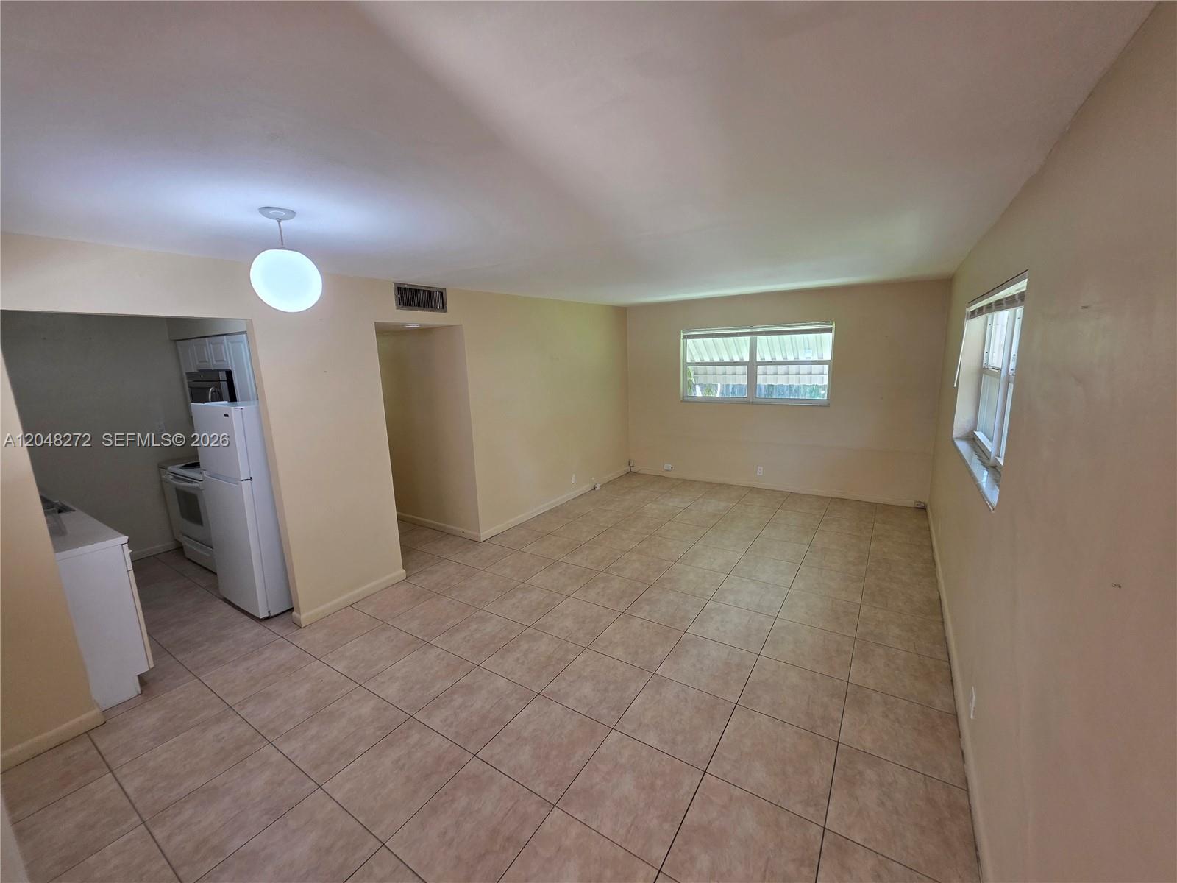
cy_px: 442
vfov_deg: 89.9
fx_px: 442
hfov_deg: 106.2
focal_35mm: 13
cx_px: 588
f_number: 1.9
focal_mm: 2.2
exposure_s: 1/120
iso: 160
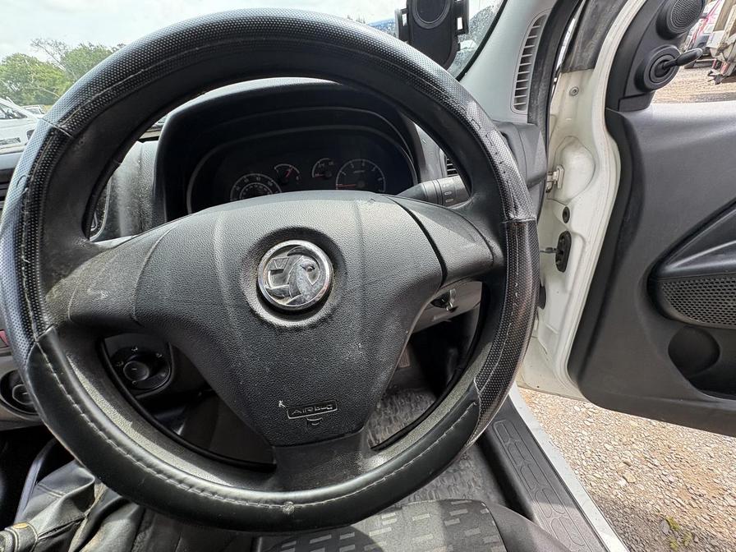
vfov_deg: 85.7
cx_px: 368
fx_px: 298
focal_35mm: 14
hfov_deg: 102.1
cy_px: 276
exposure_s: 1/217
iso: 64
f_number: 2.2
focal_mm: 2.22
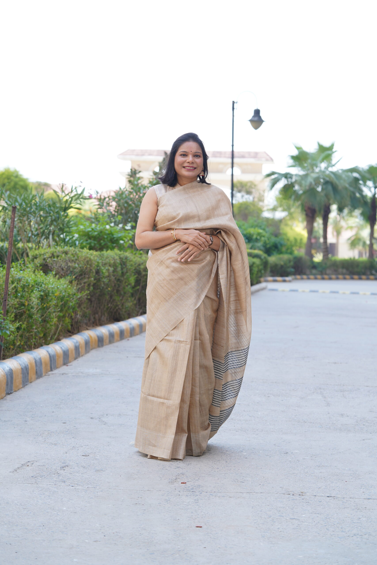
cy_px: 282
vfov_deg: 22.6
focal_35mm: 90
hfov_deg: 15.2
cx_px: 188
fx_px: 1413
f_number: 5.6
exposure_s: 1/100
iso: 160
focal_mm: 90
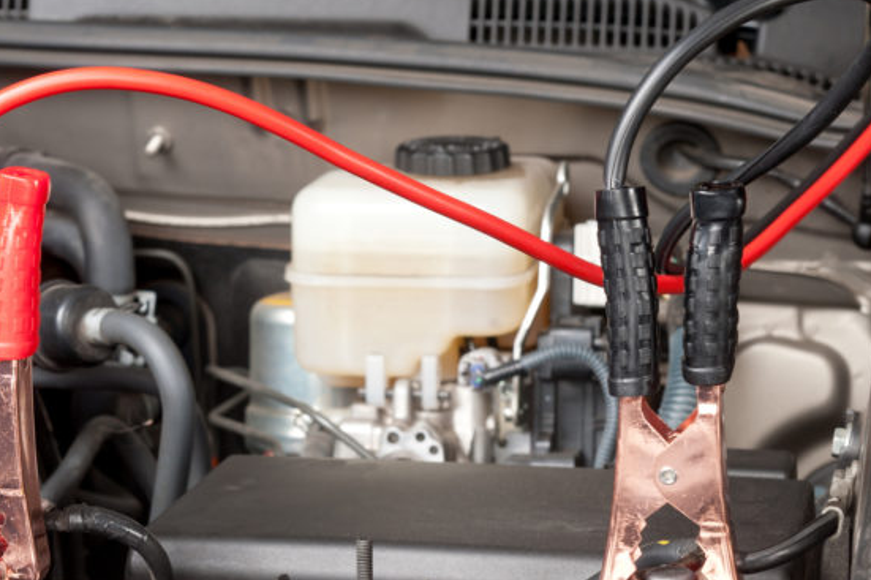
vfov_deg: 13.1
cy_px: 388
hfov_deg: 19.6
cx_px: 386
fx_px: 2515
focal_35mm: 104
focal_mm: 56
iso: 200
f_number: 8
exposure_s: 1/80
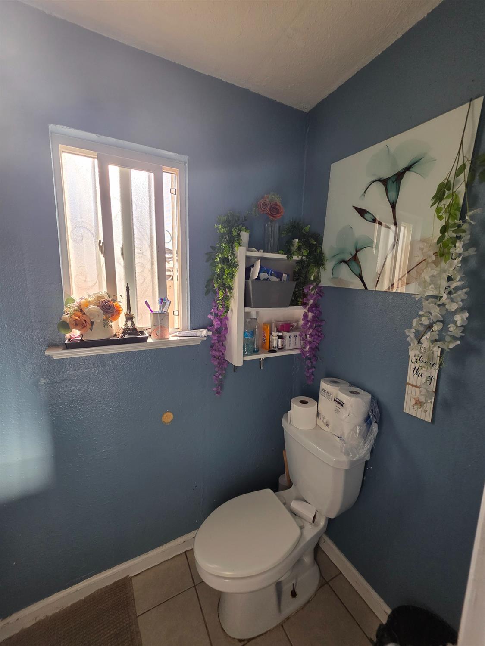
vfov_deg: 106.2
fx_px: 243
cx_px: 242
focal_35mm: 13
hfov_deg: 89.9
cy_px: 323
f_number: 1.9
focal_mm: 2.2
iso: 160
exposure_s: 1/359
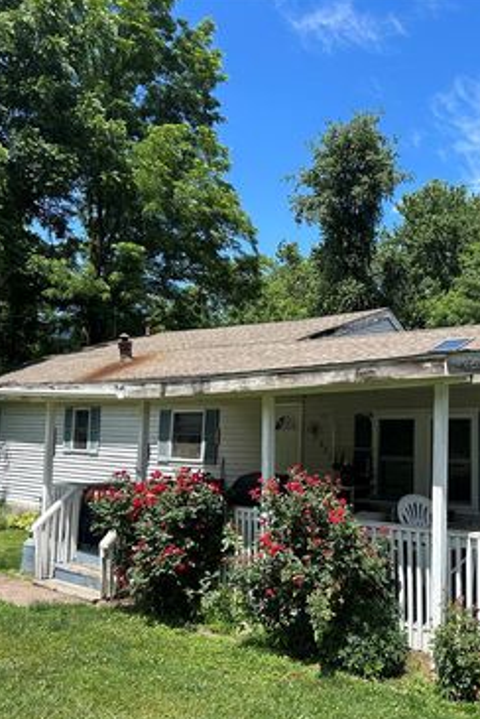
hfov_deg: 35.0
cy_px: 360
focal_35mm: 37
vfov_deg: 51.9
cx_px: 374
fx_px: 739
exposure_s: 1/2695
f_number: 1.5
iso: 50
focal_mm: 5.7
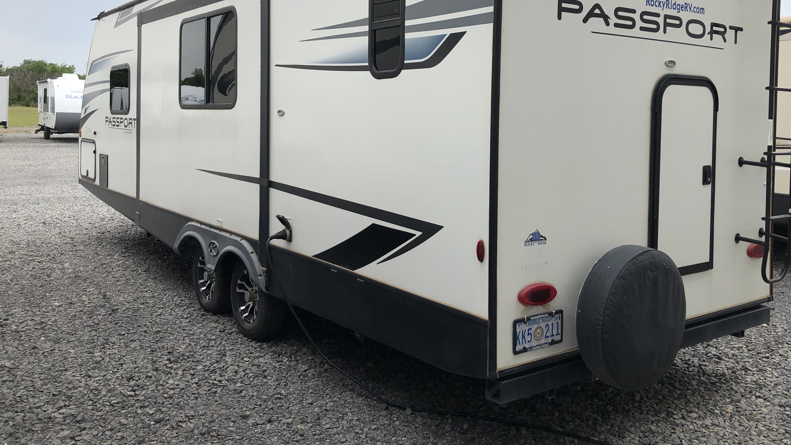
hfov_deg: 58.0
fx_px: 713
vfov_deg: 34.2
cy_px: 132
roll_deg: -1.6
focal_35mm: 34
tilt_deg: -2.1
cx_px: 419
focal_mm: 3.99
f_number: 1.8
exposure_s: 1/1143
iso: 20
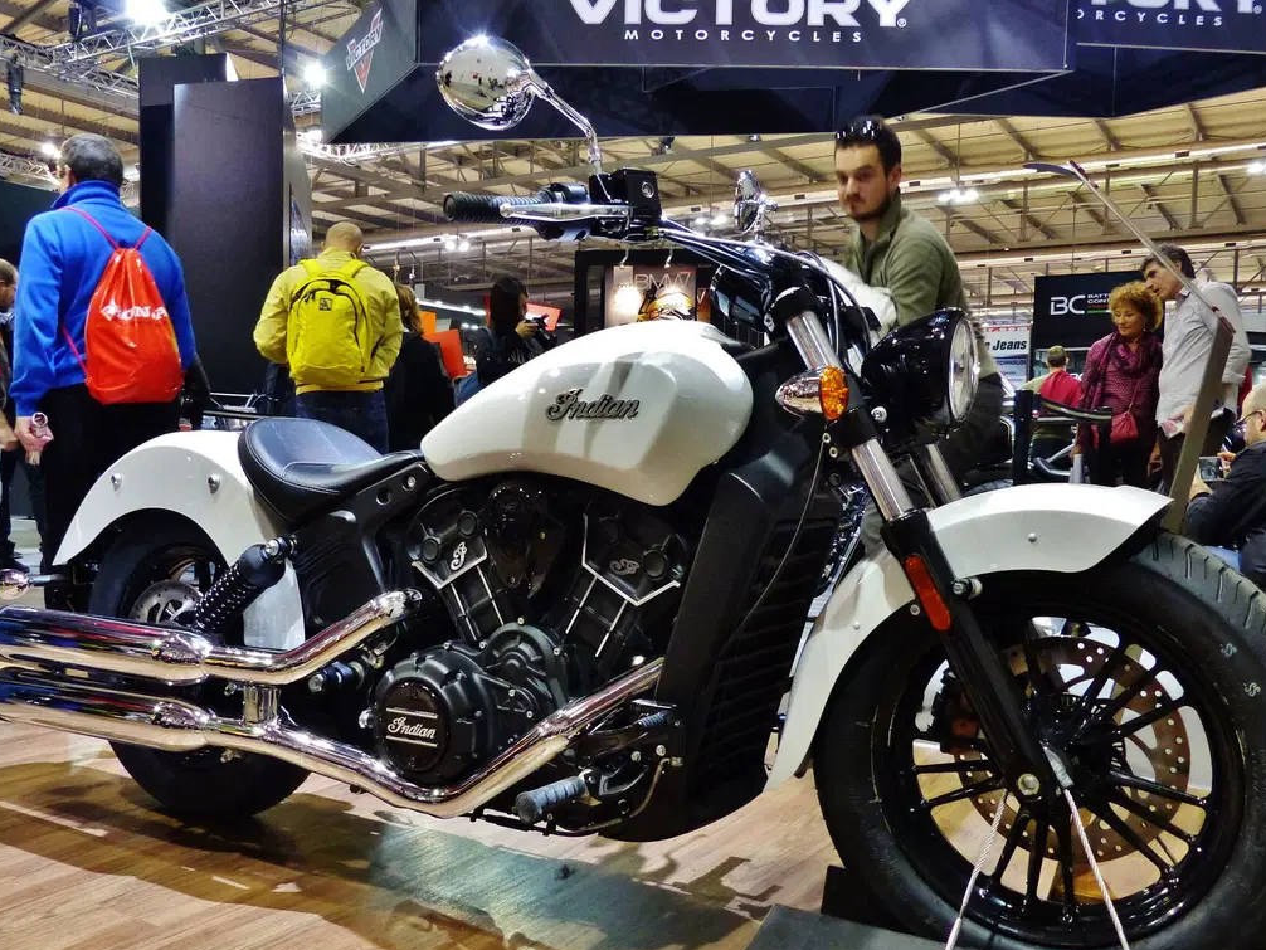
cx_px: 608
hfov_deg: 58.3
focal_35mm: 31
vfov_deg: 45.4
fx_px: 1134
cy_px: 536
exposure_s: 1/30
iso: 400
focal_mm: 4.7
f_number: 2.8
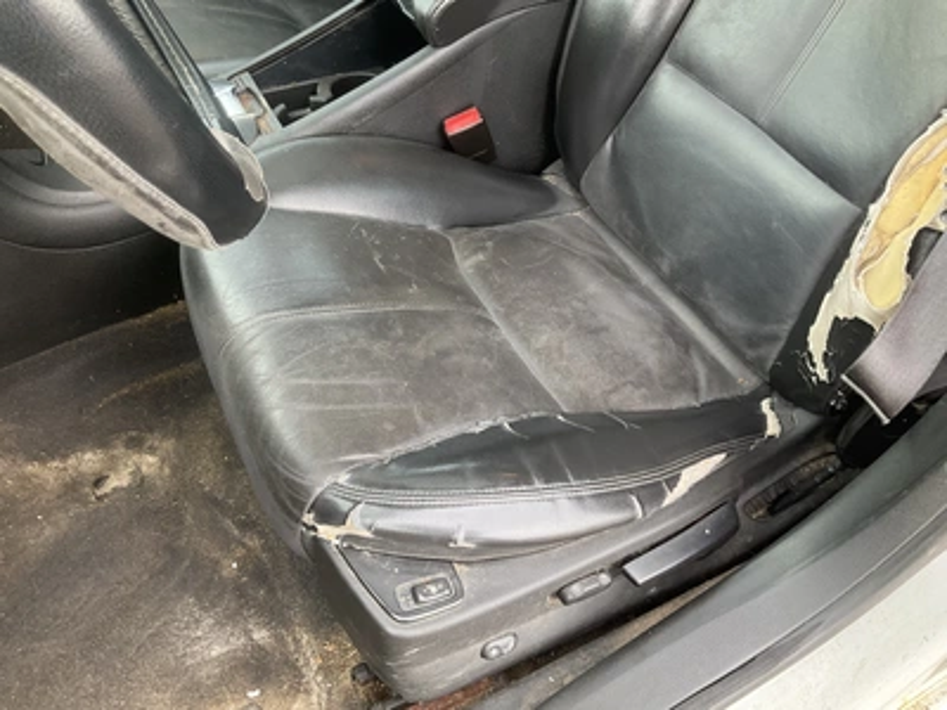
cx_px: 474
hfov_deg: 61.7
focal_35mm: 29
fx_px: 793
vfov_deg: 48.2
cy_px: 355
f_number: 1.8
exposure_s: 1/122
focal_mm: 3
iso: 64
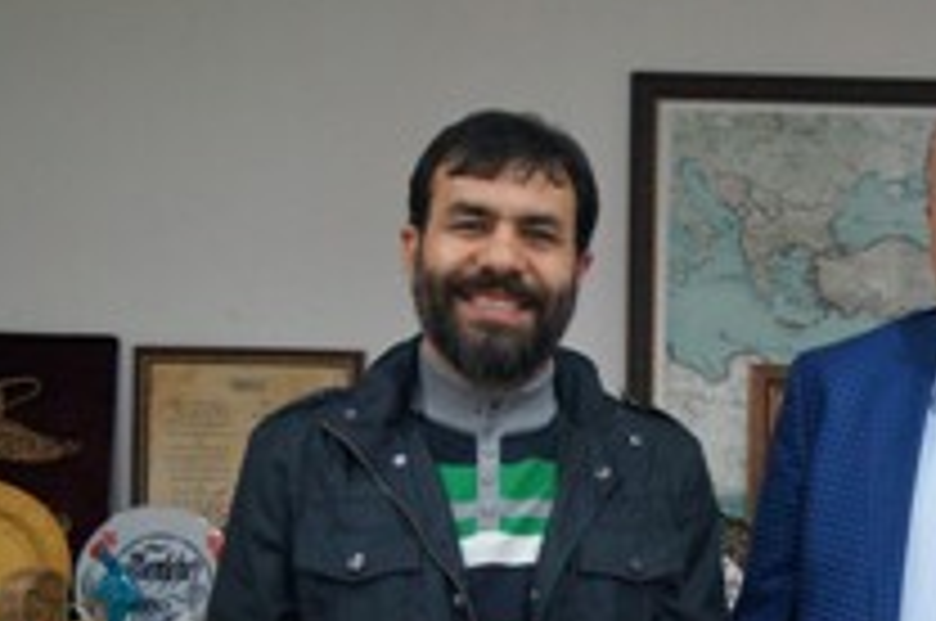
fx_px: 2181
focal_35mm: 84
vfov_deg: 15.9
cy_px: 612
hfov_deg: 23.4
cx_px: 900
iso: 3200
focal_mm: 26
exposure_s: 1/100
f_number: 4
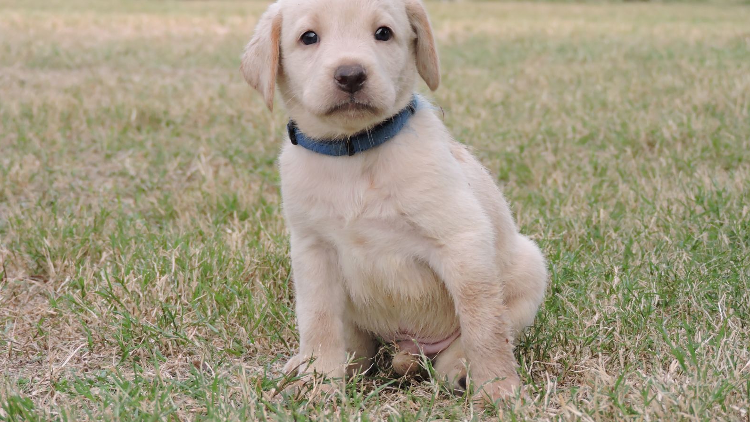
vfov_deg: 7.6
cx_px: 375
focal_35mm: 159
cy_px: 154
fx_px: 3162
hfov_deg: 13.5
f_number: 4.4
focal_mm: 25.9
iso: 280
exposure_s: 1/500
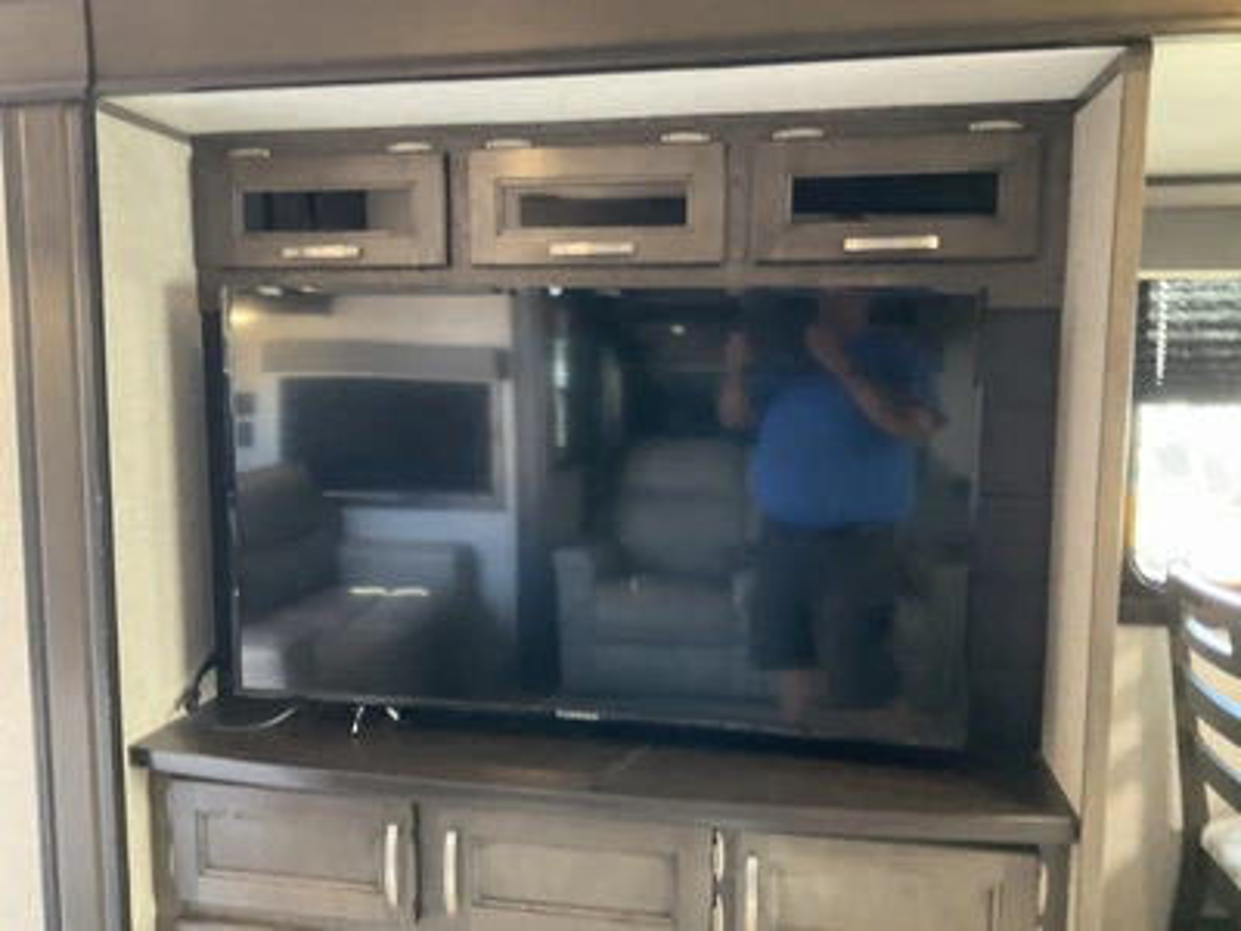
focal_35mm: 29
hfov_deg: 61.7
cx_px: 620
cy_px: 466
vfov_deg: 48.2
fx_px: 1040
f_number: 1.8
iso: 320
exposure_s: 1/33
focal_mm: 3
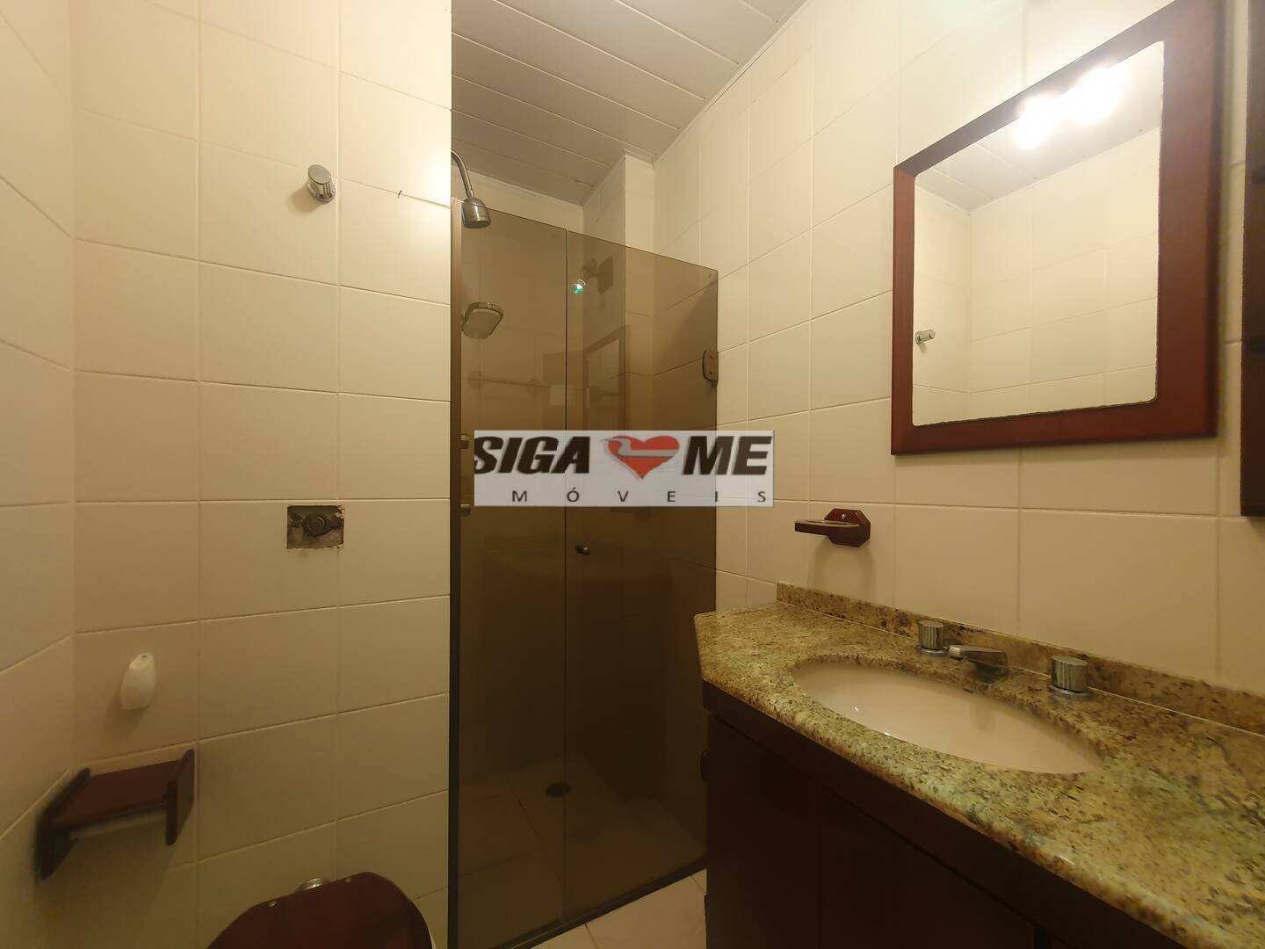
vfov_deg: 89.9
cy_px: 474
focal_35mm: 13
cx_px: 632
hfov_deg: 106.2
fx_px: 475
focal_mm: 1.8
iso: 200
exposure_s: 1/60
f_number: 2.2
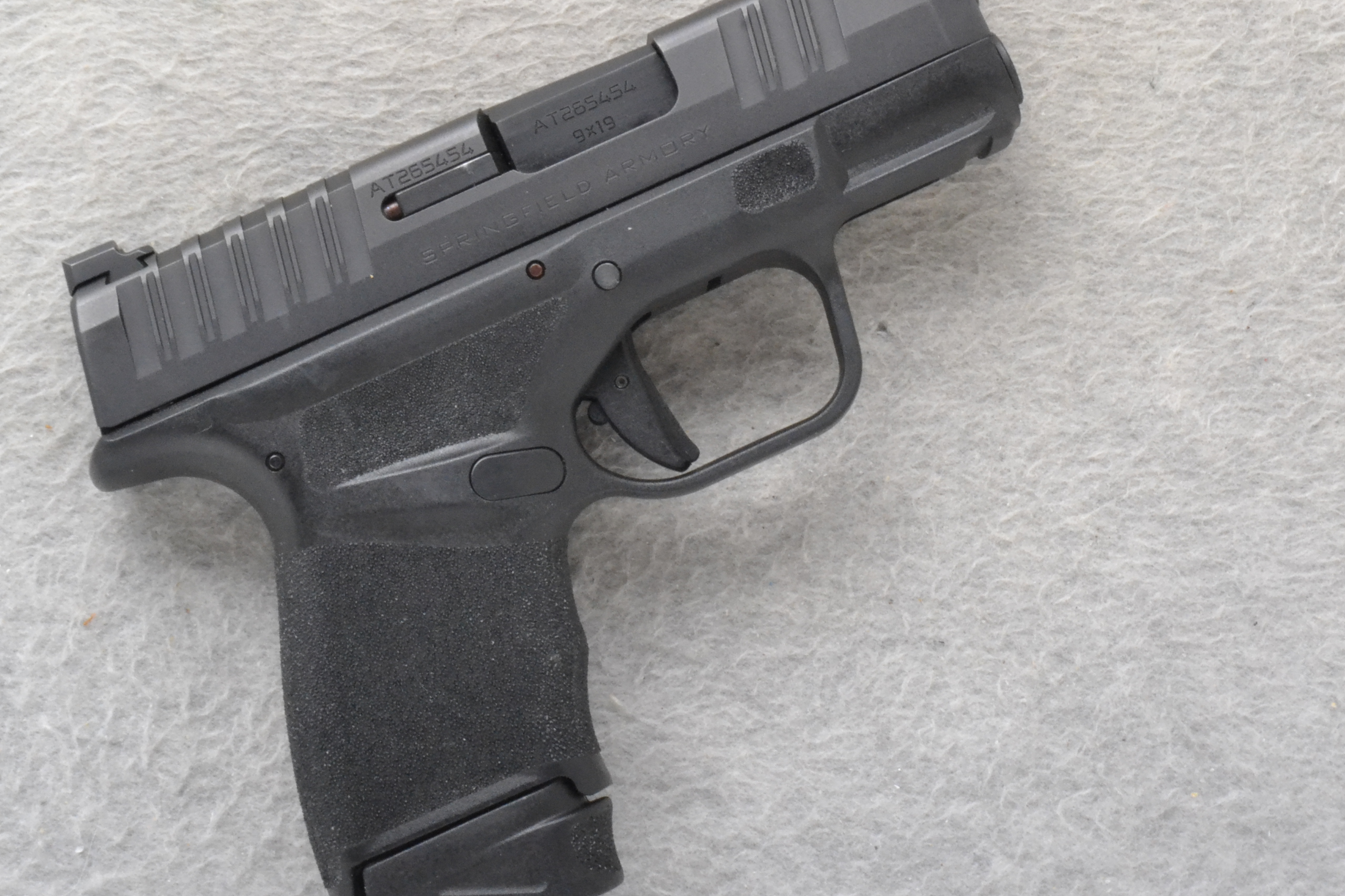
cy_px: 423
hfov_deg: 22.8
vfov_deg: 15.4
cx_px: 571
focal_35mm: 89
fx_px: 3325
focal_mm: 44
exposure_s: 1/160
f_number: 20
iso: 3200
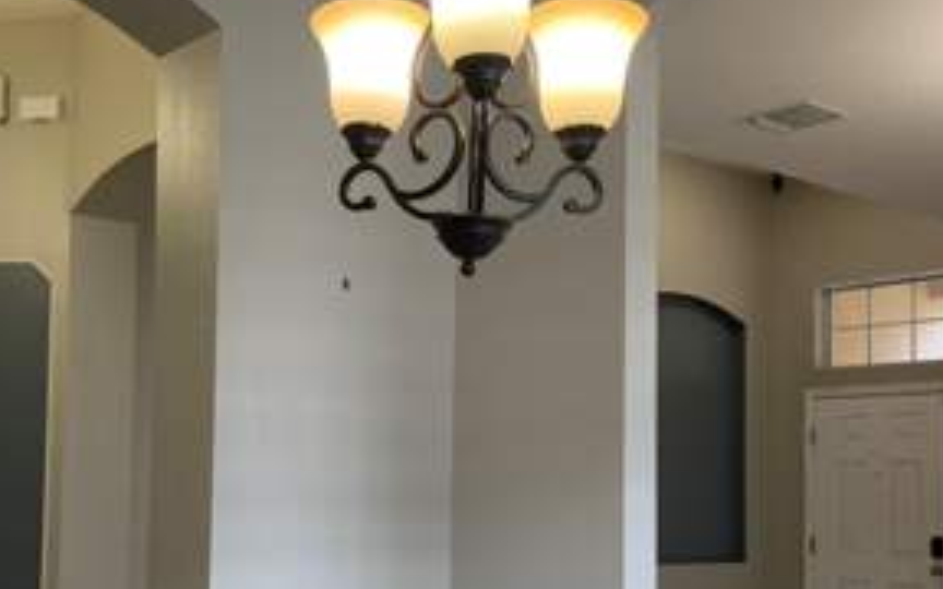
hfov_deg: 43.1
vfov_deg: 27.7
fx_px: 1182
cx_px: 350
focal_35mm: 46
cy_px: 432
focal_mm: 4.25
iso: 64
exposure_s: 1/60
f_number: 1.8
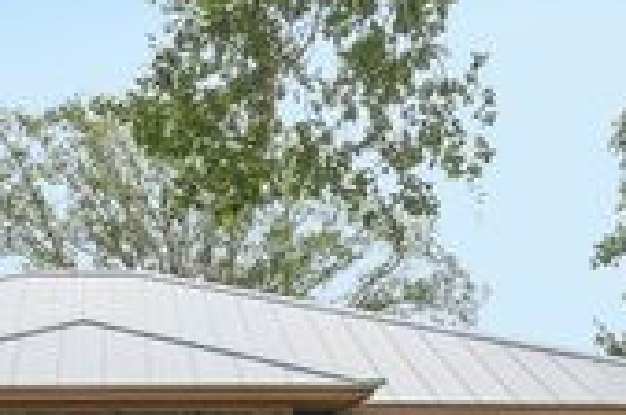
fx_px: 1570
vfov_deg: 14.7
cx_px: 93
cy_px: 443
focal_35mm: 90
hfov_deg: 22.1
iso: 100
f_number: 8
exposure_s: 1/160
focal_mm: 30.5
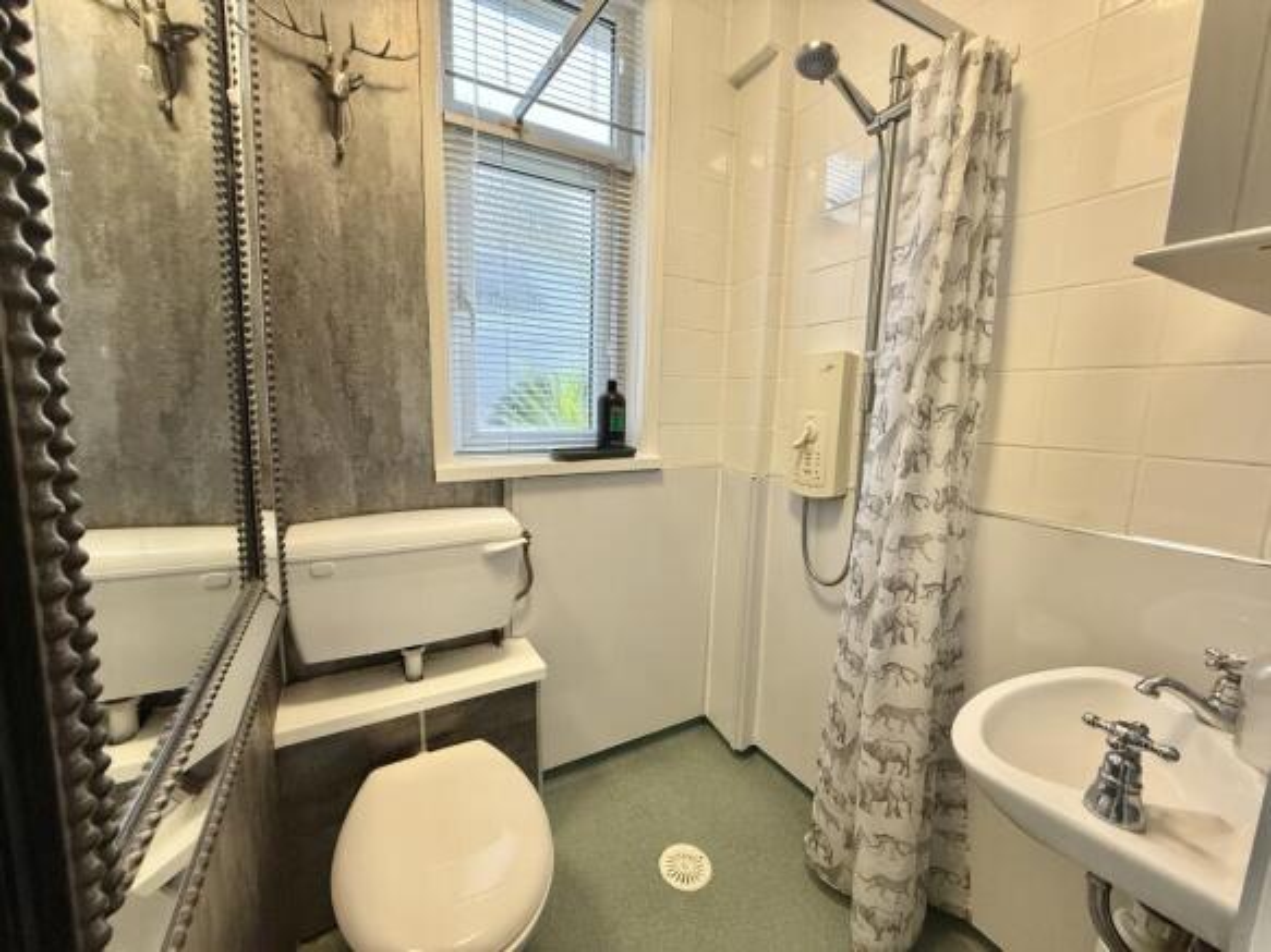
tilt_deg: -8.1
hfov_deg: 102.1
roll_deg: -1.5
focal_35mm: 14
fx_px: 514
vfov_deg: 85.7
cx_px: 636
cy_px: 476
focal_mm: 2.22
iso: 200
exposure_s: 1/100
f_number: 2.2
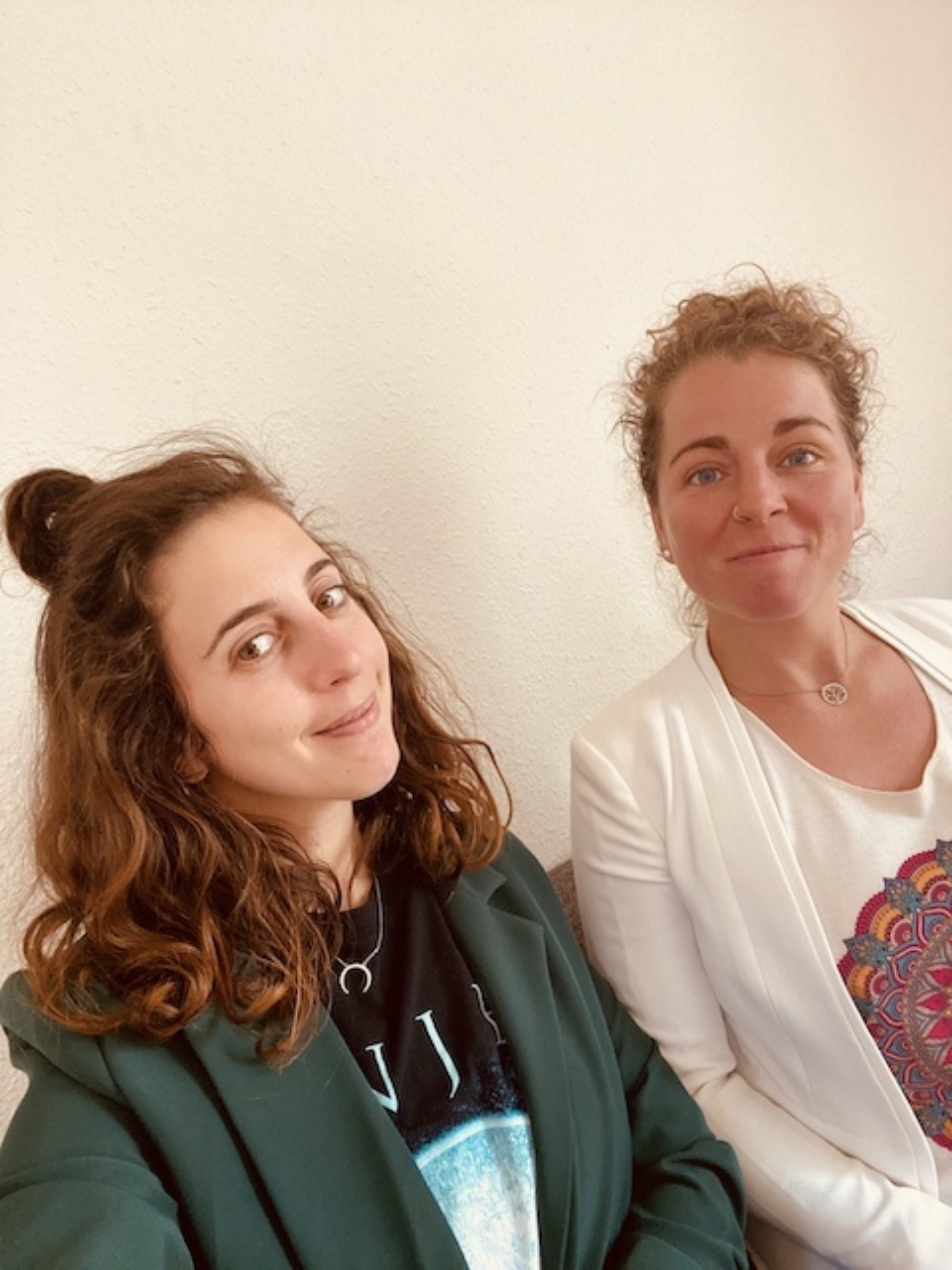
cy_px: 635
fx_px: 843
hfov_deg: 58.9
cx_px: 476
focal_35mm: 23
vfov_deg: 73.9
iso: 250
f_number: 2.2
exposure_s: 1/60
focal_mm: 2.71
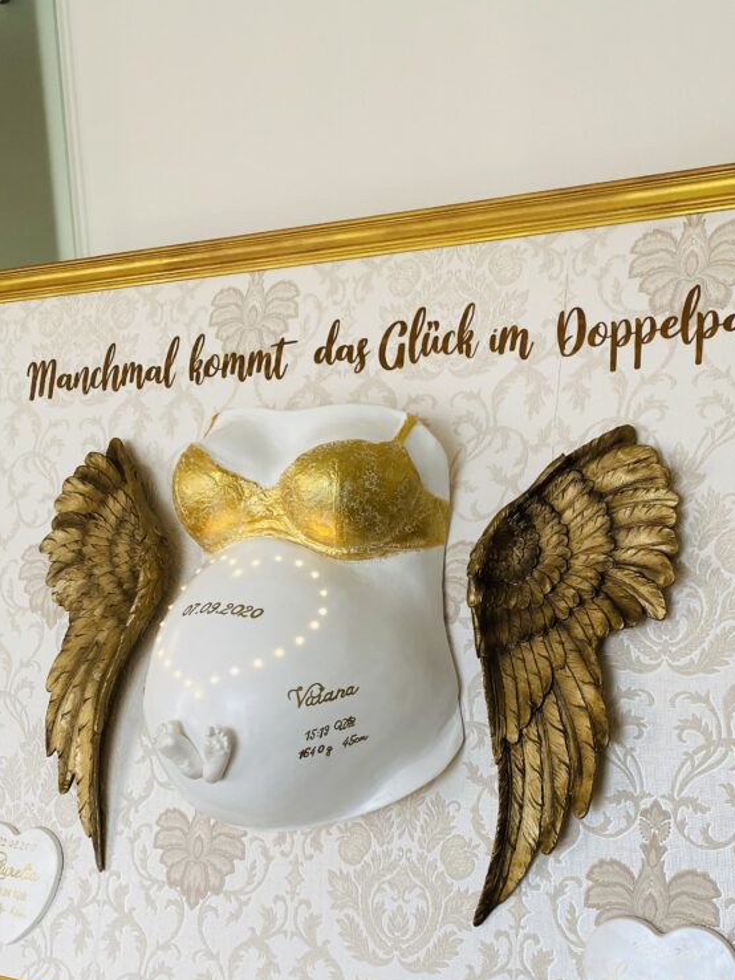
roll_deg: +2.0
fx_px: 1076
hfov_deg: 37.5
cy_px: 644
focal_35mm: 38
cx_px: 451
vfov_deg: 48.3
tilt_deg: -8.2
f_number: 1.8
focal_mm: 4.25
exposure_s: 1/122
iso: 80
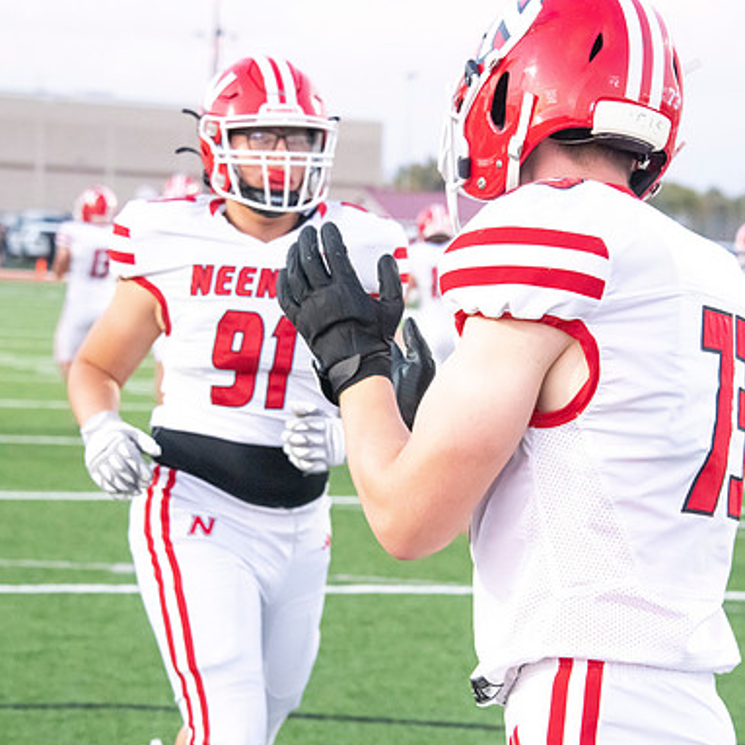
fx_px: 3287
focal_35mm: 135
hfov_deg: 12.9
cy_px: 372
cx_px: 387
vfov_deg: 12.9
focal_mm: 105
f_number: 7.1
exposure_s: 1/500
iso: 10000
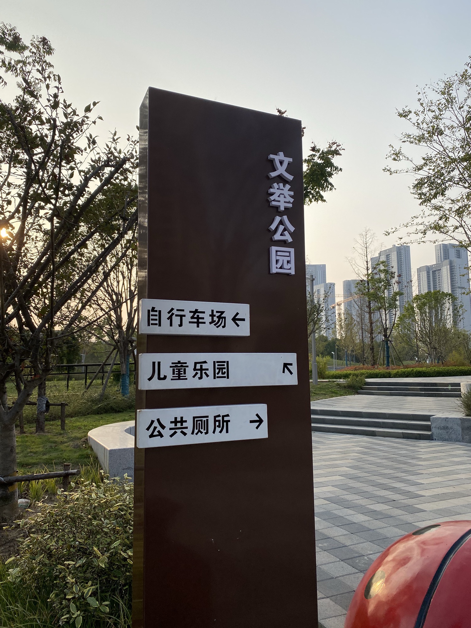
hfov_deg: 53.1
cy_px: 314
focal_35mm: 26
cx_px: 236
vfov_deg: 67.3
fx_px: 472
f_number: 1.8
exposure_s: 1/2625
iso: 32
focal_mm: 4.25
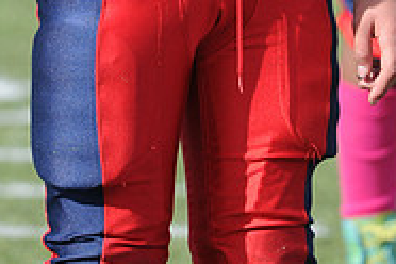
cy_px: -268
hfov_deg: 1.5
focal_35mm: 1399
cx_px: 150
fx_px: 15388
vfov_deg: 1.0
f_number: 6.3
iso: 200
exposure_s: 1/500
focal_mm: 300
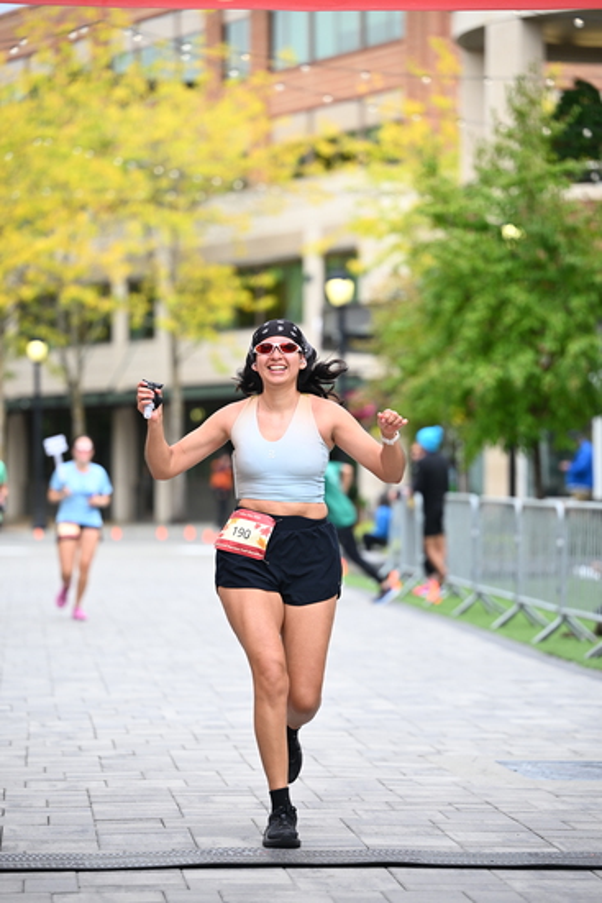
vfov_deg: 16.4
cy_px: 452
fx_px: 3133
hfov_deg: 11.0
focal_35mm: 125
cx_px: 301
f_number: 2.8
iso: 640
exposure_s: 1/1600
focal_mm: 125
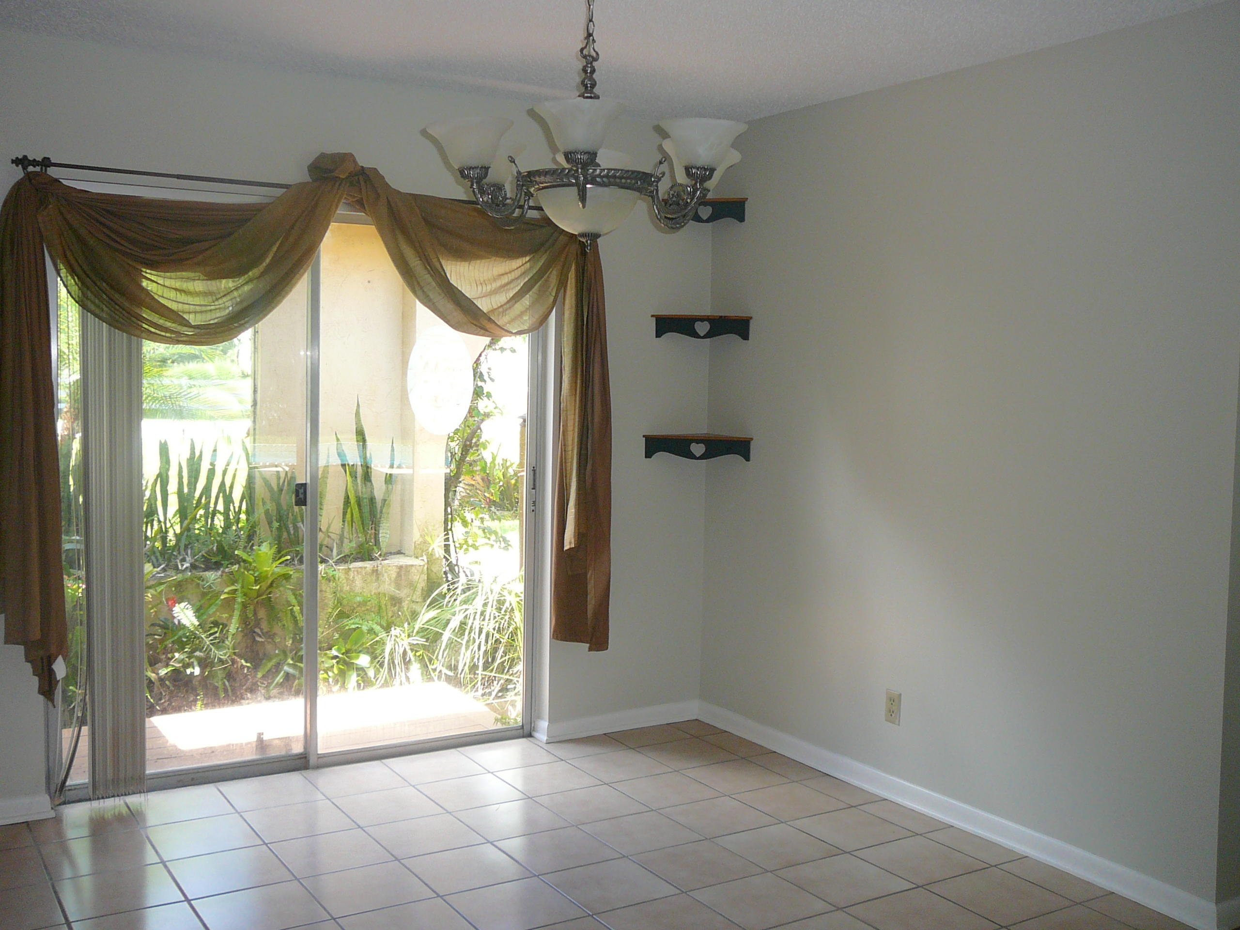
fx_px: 1254
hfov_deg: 52.6
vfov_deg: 40.7
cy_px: 465
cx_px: 620
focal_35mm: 35
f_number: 2.8
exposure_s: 1/60
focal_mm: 5.2
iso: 100
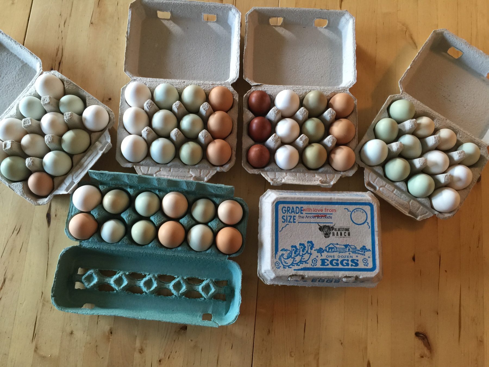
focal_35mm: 29
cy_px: 184
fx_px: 410
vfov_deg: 48.2
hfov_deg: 61.7
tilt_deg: -78.9
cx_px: 244
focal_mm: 4.15
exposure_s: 1/15
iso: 64
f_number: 2.2
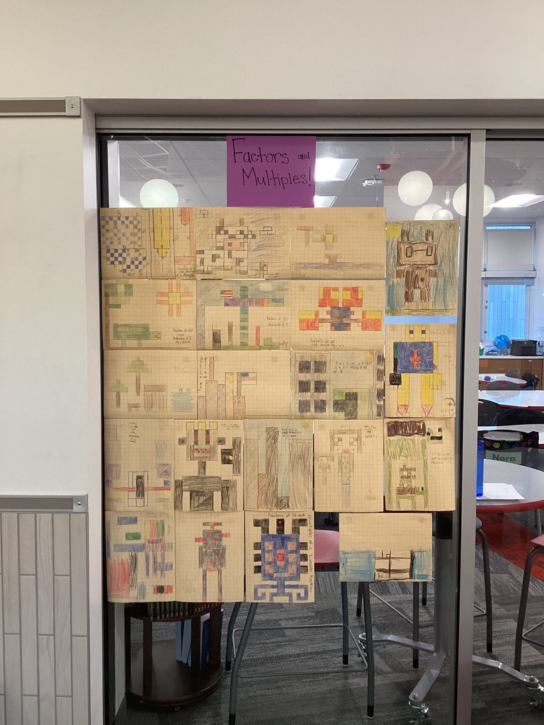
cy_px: 362
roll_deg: +0.3
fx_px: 650
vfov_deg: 58.4
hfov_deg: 45.4
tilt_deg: -5.7
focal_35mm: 31
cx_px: 272
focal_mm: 3.3
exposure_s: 1/60
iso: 250
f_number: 2.4
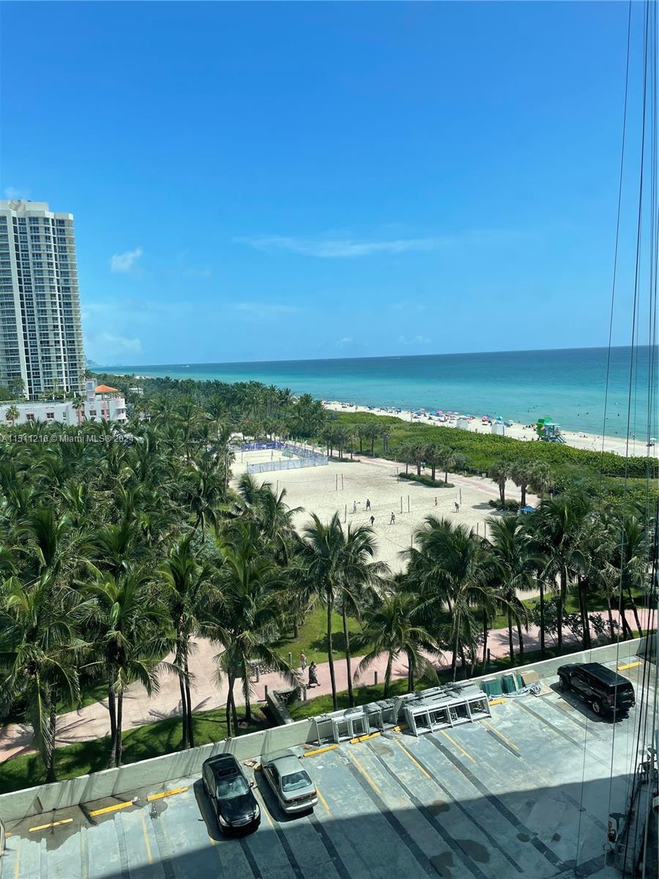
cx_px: 330
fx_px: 660
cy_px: 440
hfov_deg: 53.1
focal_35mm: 26
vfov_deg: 67.3
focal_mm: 4.2
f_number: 1.6
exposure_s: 1/3861
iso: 32
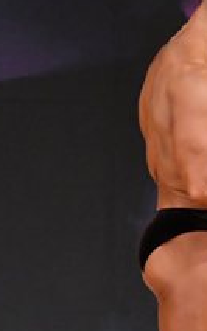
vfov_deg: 2.1
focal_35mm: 1001
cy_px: 258
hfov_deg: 1.3
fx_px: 9041
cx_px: 556
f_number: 5.6
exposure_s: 1/400
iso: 5600
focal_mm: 180
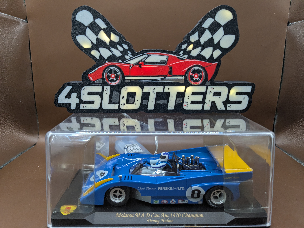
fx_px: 237
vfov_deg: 51.4
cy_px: 114
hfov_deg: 65.3
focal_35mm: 27
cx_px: 152
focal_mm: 4.38
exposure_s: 1/33.3
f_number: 1.73
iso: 153
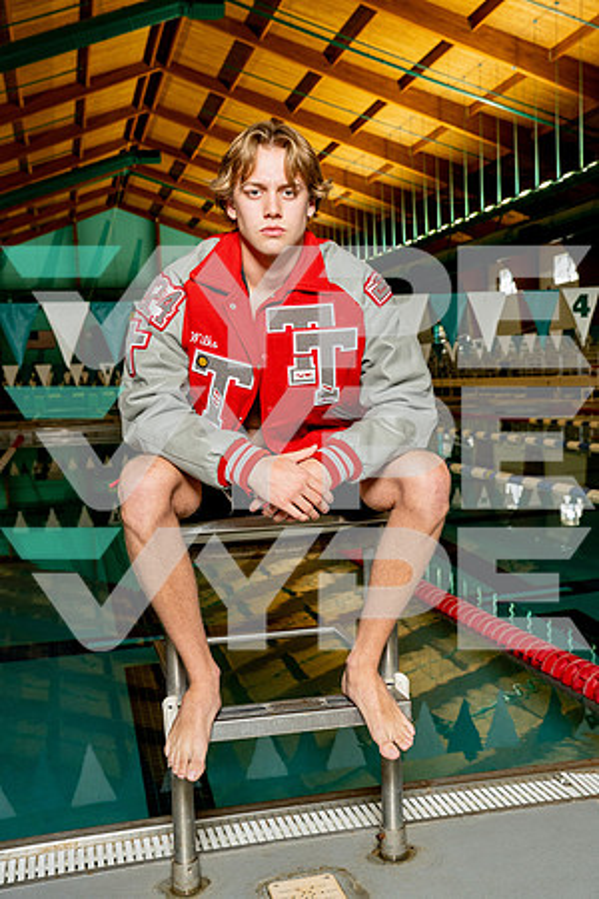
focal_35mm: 41
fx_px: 1023
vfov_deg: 47.4
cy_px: 450
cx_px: 300
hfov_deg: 32.6
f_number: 5.6
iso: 1600
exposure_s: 1/250
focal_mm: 41
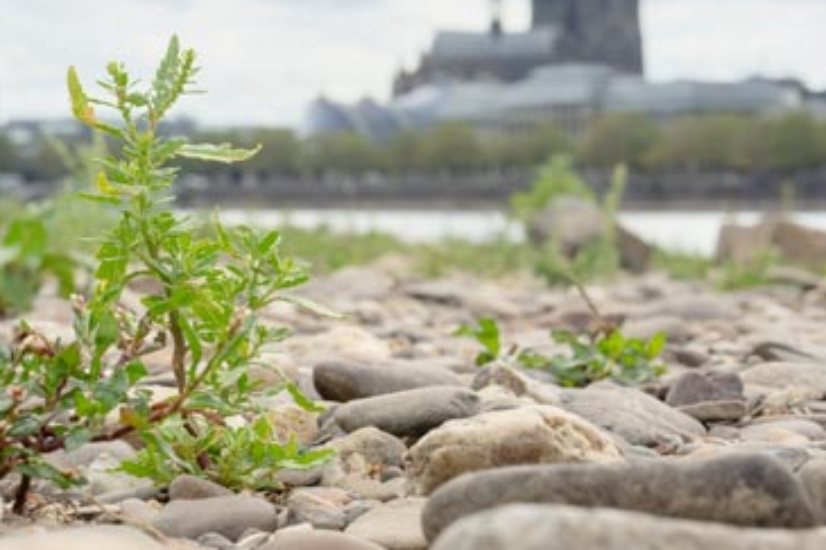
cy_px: 156
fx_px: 2637
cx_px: 272
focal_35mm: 115
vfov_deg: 11.9
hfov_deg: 17.8
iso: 500
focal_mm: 70
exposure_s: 1/200
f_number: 16
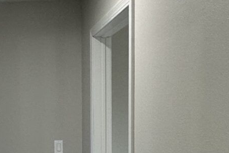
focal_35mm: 62
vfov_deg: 21.4
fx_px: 394
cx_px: 6
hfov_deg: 30.4
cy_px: 137
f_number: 2.2
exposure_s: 1/120
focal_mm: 2.22
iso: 200
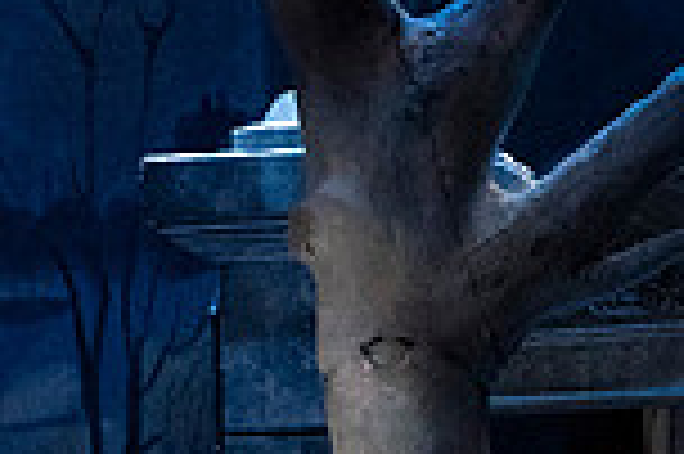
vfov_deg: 3.2
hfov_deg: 4.8
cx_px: -387
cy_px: 775
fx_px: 8123
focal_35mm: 428
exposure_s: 1/320
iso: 20000
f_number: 11
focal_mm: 112
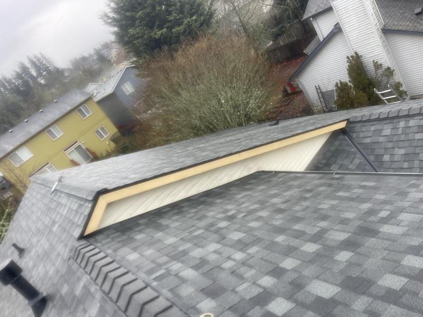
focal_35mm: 25
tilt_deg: -20.1
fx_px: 305
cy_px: 158
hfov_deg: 69.4
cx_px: 212
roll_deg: +34.7
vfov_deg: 54.9
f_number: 1.6
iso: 32
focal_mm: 5.1
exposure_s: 1/433
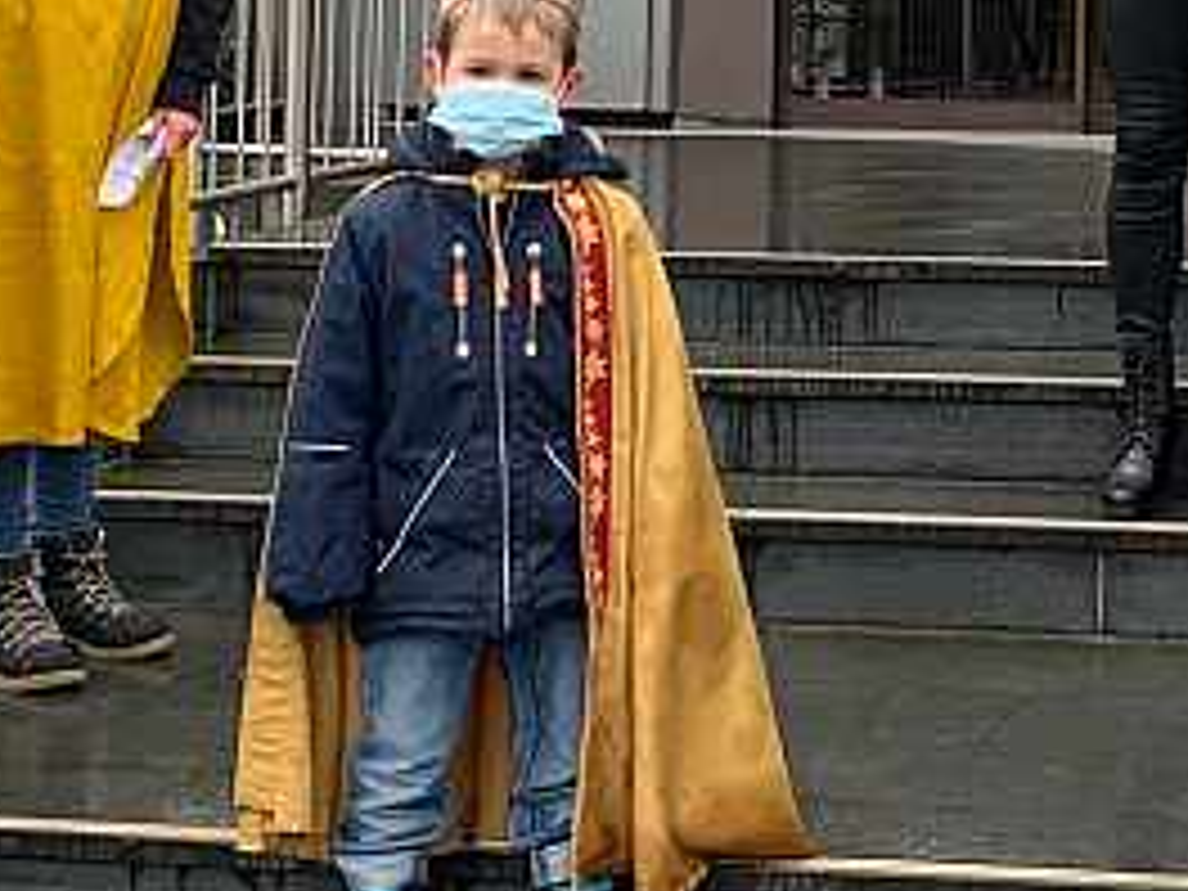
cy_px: -148
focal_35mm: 101
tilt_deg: +3.9
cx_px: 1260
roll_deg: +0.2
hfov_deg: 18.8
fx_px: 3466
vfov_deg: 14.2
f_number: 1.8
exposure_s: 1/79
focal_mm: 4.25
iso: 100
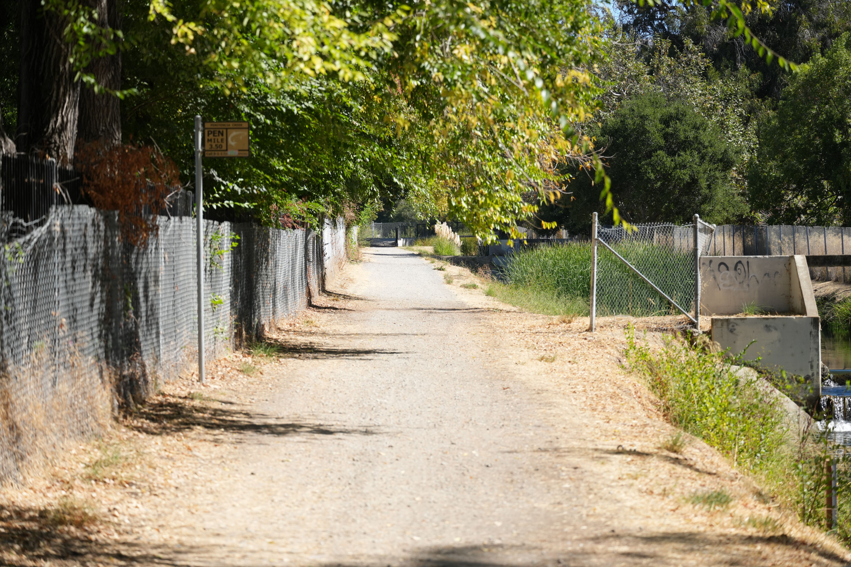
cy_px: 284
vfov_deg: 13.7
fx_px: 2364
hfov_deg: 20.4
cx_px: 426
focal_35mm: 100
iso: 500
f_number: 4.5
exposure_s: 1/1600
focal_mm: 100
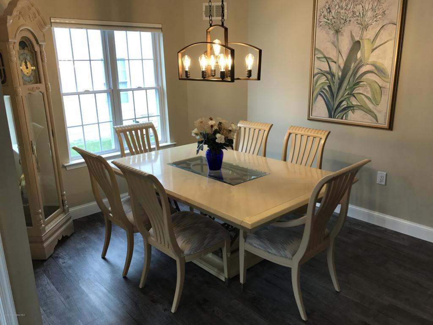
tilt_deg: -14.8
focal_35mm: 28
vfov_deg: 49.7
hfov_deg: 63.4
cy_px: 162
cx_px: 216
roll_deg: +1.1
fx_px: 350
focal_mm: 3.99
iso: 25
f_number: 1.8
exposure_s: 1/40
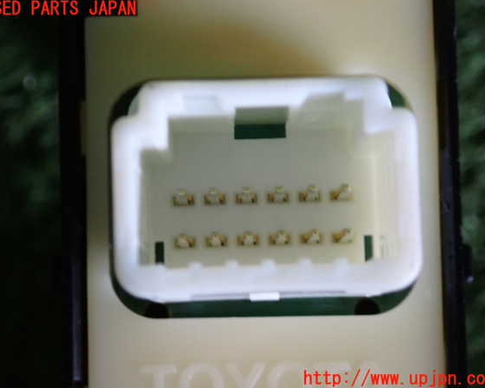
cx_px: 239
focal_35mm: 105
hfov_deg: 18.3
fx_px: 1507
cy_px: 194
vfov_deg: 14.7
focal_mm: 18
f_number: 4.9
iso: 800
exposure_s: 1/30
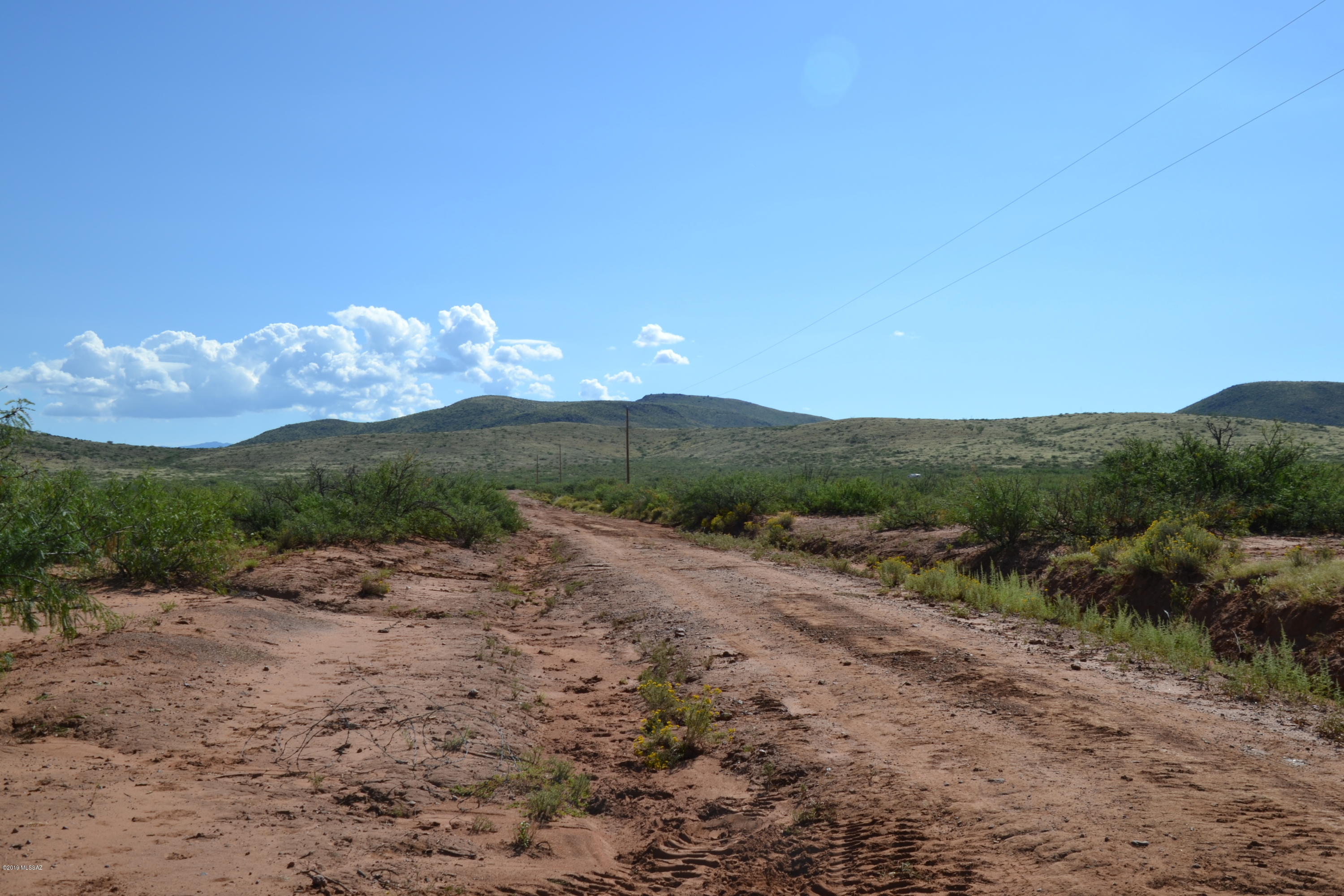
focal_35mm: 39
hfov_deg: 49.6
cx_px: 672
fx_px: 1456
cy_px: 448
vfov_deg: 34.2
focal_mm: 26
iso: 100
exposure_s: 1/250
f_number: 8
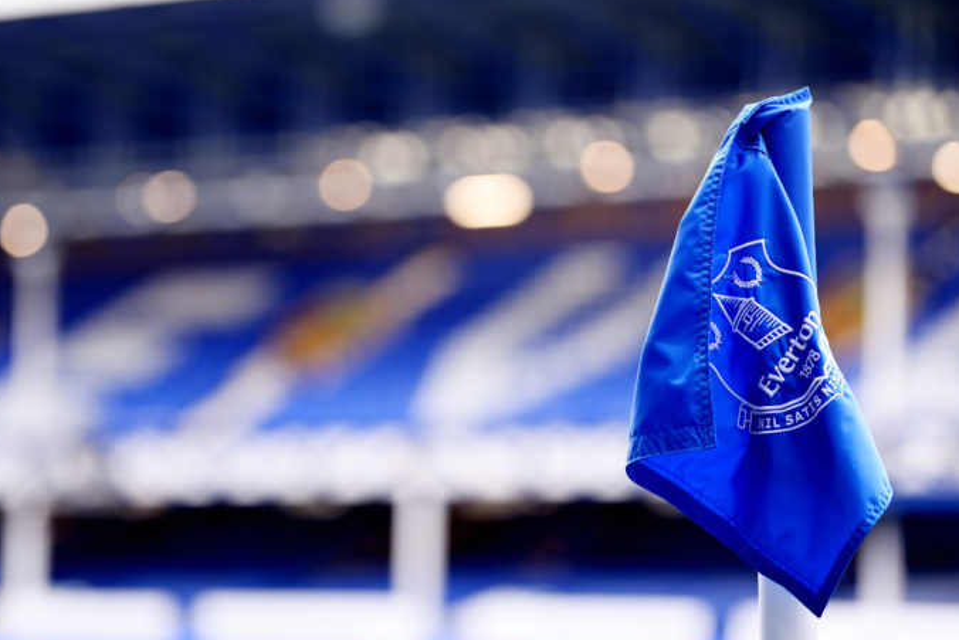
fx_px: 4236
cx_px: 467
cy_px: 356
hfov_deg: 12.9
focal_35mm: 159
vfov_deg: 8.6
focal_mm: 140
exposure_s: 1/60
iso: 400
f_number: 2.8
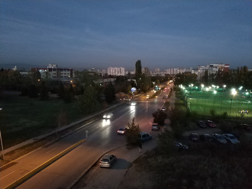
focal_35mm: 32
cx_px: 126
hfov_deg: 56.8
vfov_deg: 44.2
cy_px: 94
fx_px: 233
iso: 1600
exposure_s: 1/17
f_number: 2
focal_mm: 4.5
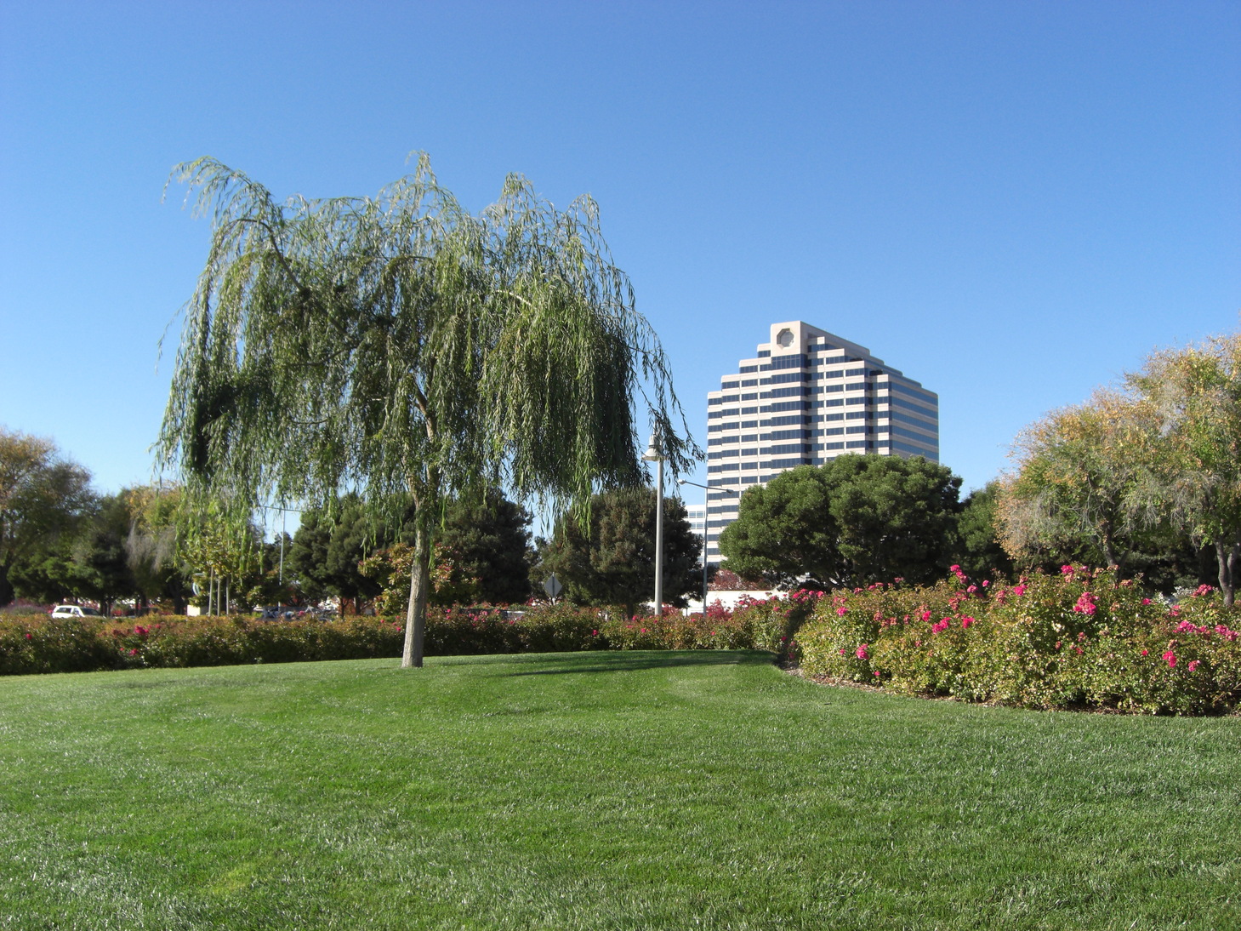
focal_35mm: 38
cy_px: 466
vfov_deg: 37.7
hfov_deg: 49.0
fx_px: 1362
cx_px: 620
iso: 80
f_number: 4
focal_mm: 7.9
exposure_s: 1/500
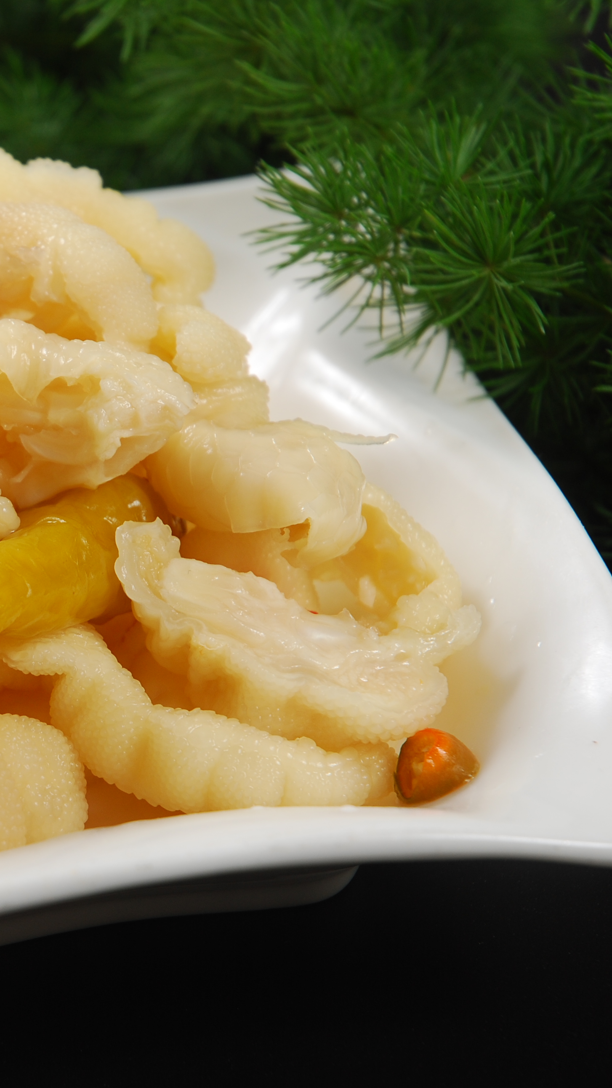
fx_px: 4759
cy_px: 543
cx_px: -119
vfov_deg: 13.0
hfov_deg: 7.3
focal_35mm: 165
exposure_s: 1/125
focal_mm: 70
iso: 100
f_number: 8
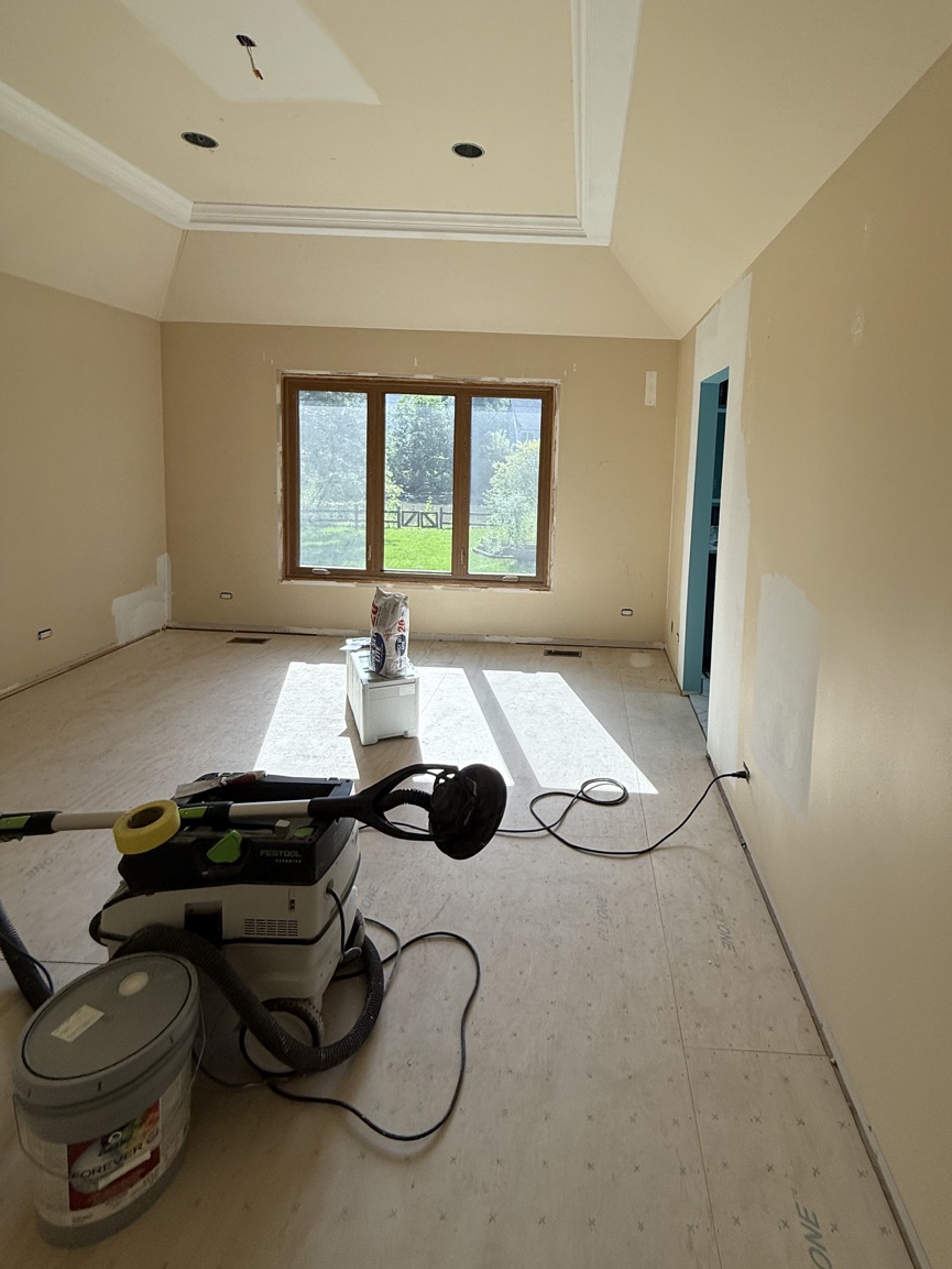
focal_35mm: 17
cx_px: 575
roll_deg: -3.7
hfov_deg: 73.9
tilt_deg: -4.5
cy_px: 513
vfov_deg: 90.0
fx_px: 623
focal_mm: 2.22
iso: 64
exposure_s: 1/329
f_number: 2.2
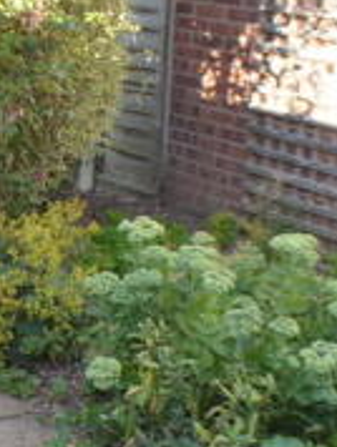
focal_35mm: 106
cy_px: 118
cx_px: -307
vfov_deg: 18.4
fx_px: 1373
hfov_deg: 12.5
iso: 400
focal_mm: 20
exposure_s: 1/125
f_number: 5.6
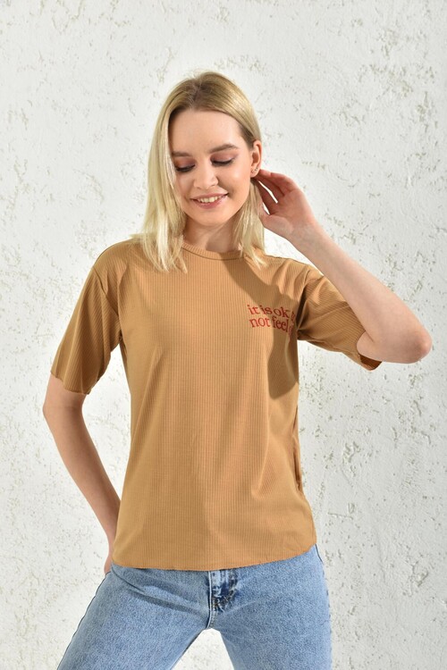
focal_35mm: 42
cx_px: 224
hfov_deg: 31.9
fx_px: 782
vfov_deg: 46.4
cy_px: 335
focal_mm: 42
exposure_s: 1/160
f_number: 7.1
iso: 100
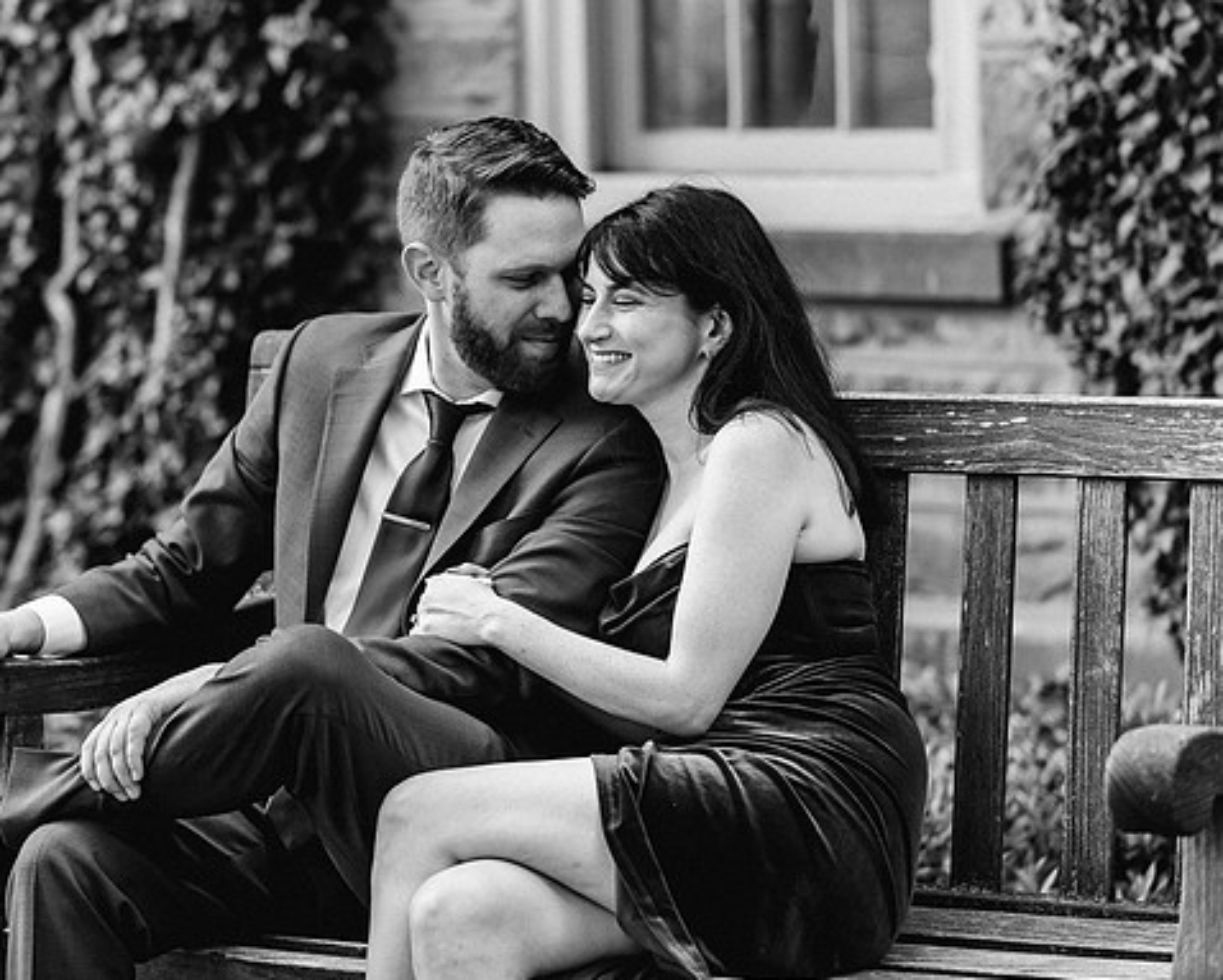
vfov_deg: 11.7
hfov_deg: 14.6
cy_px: 461
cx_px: 523
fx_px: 4781
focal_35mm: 132
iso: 800
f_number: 3.2
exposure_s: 1/400
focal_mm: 110
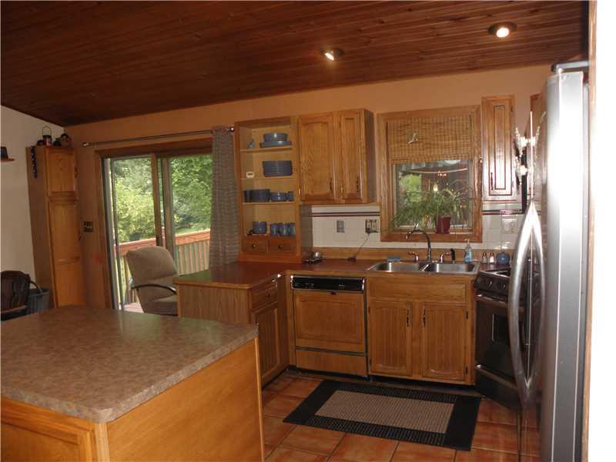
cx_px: 308
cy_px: 231
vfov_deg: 53.1
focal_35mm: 26
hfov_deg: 67.3
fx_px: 463
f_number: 2.8
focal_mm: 4.6
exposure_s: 1/30
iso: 125
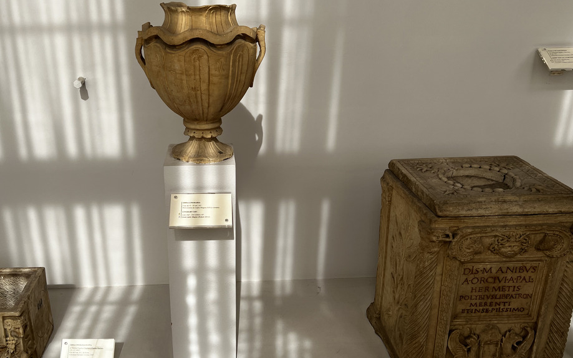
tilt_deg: -22.5
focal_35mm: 36
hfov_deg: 53.6
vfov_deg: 35.3
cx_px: 224
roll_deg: +1.4
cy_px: 185
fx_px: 562
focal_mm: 5.7
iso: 50
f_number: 1.5
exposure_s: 1/1029
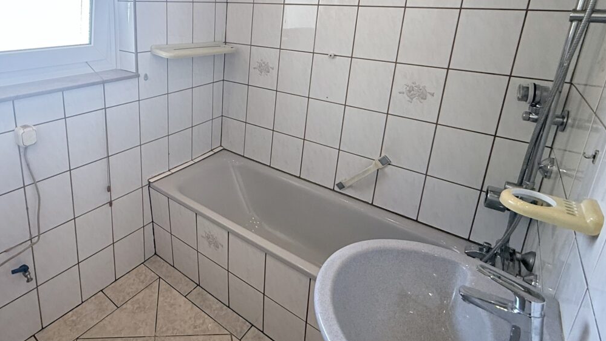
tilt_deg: -13.9
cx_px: 203
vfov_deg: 49.9
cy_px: 95
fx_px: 354
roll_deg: -1.3
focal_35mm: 22
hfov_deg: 78.6
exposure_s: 1/100
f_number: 2.2
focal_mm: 2.22
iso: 200
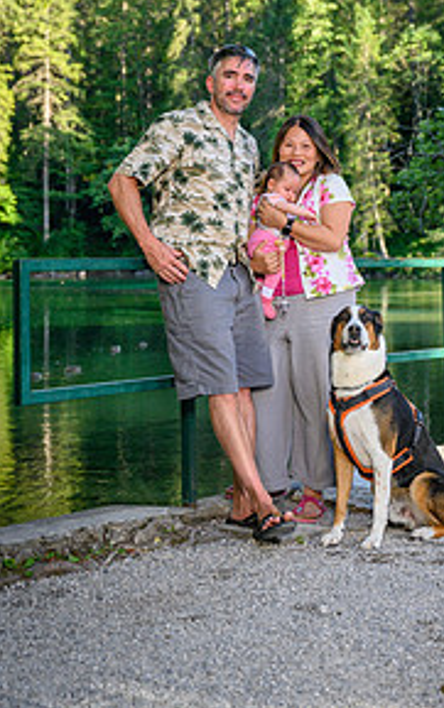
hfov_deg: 20.0
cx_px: 305
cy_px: 159
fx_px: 1257
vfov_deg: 30.9
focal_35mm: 65
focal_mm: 41
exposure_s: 1/2000
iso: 400
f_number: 3.2
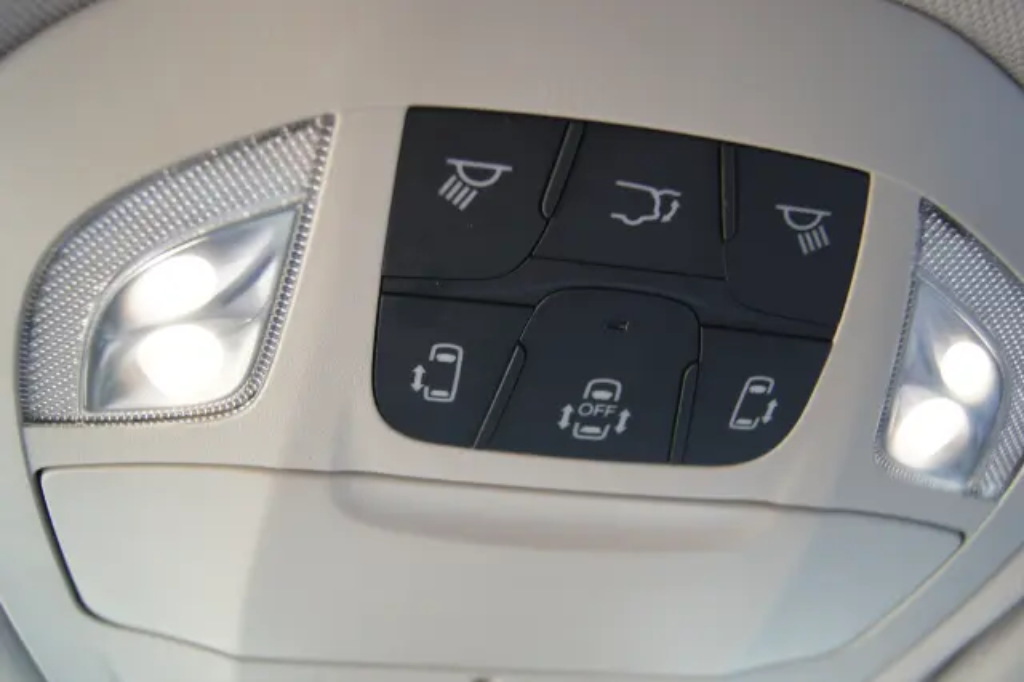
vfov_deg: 39.9
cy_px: 341
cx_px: 512
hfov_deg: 57.2
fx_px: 938
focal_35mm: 33
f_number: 4
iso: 125
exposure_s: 1/40
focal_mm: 22
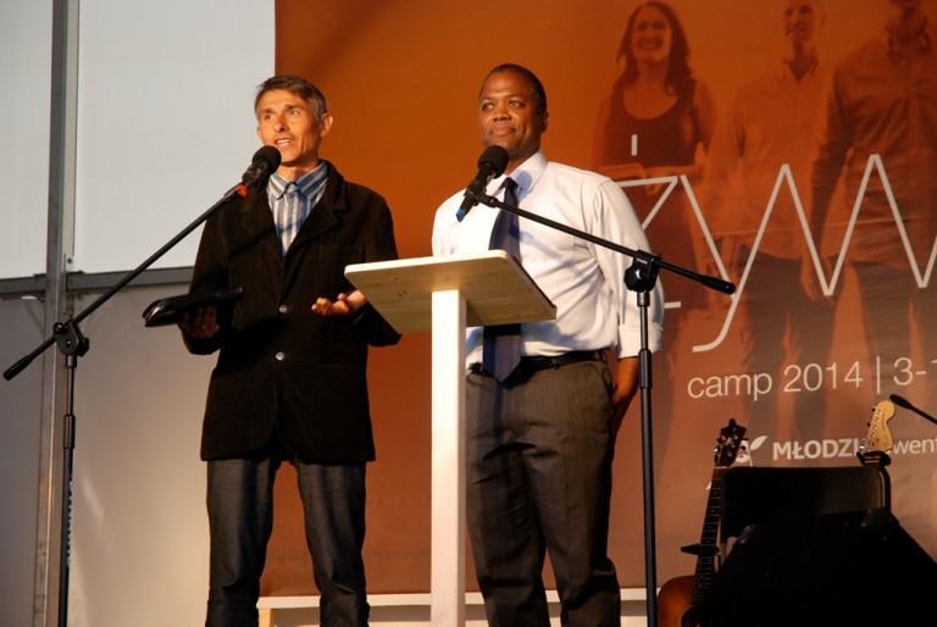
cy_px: 314
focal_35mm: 105
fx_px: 2736
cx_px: 468
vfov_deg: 13.1
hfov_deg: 19.4
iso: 640
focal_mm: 70
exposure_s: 1/80
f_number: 4.5
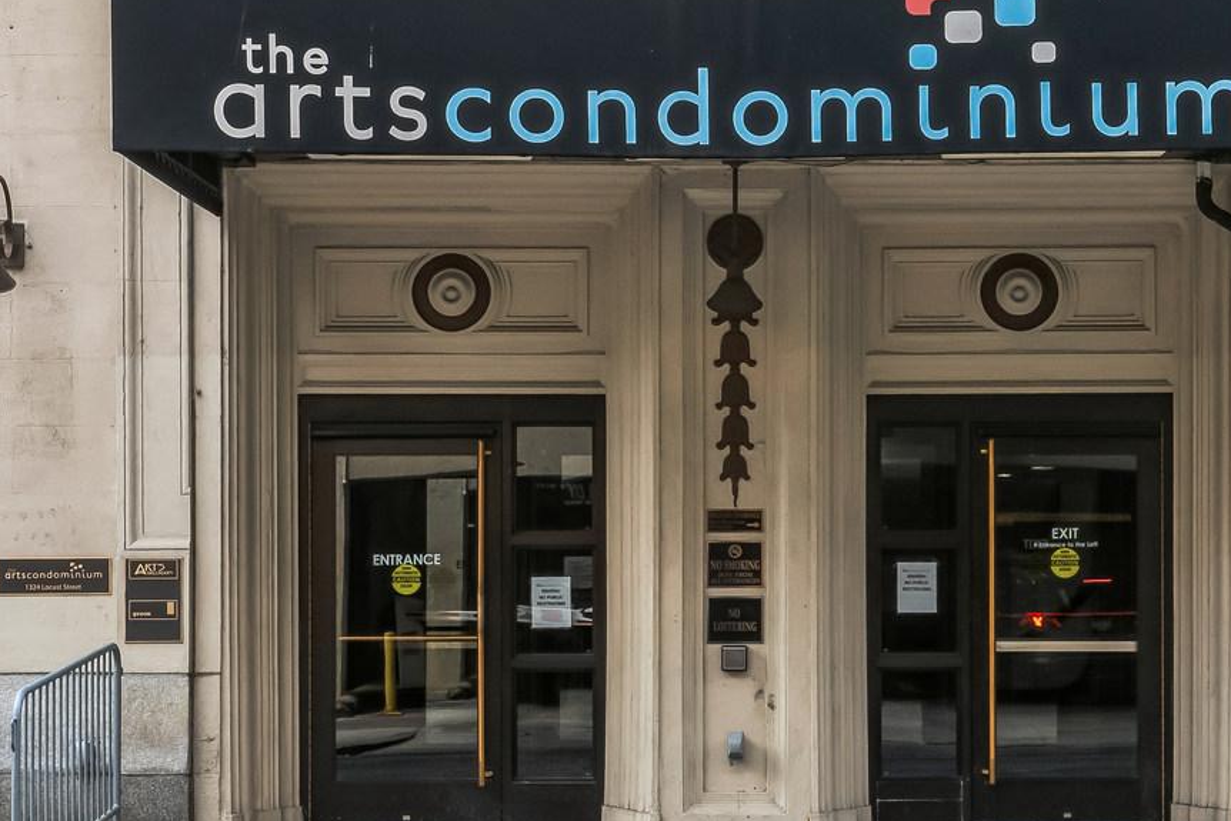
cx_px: 720
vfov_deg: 17.5
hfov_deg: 26.2
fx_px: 2640
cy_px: 134
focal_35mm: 77
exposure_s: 1/125
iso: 640
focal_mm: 32.5
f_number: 11
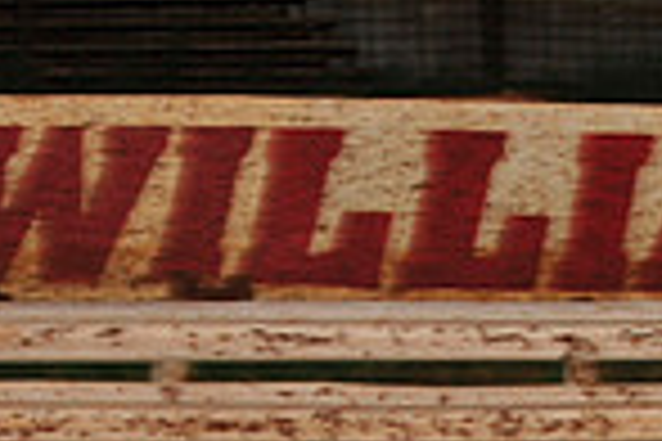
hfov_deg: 5.6
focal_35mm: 364
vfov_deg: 3.8
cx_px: 856
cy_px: 752
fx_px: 6693
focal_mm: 92
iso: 800
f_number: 6.3
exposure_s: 1/320
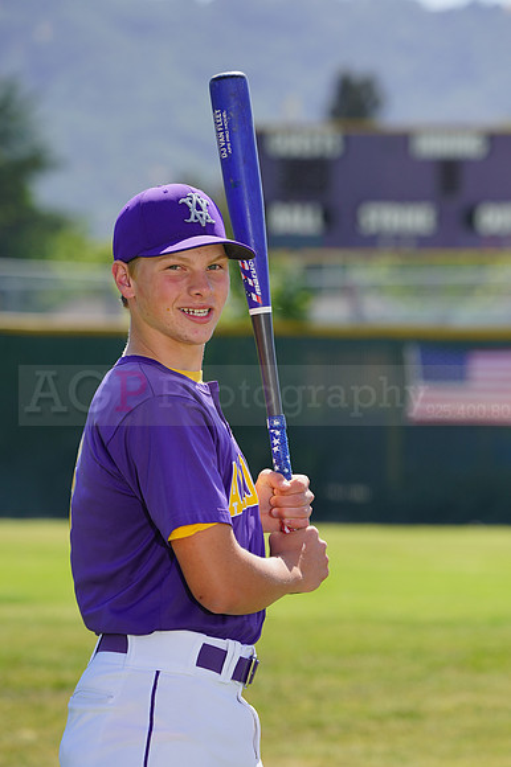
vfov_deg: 7.6
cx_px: 256
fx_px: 5776
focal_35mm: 271
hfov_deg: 5.1
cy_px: 384
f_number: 8
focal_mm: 271
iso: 100
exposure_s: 1/250
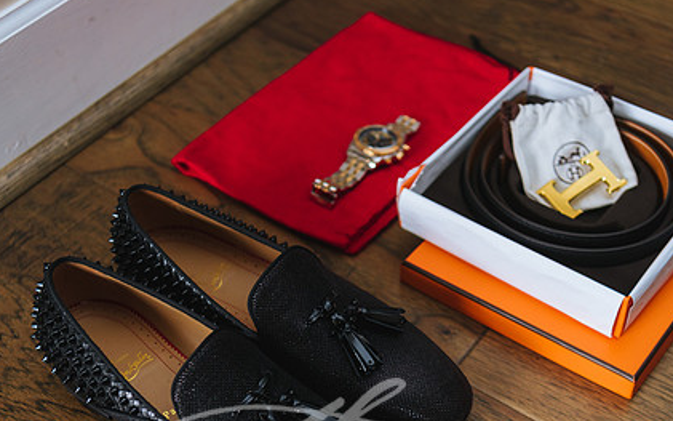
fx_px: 1082
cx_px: 313
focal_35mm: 59
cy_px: 287
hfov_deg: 34.5
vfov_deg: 21.9
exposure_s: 1/100
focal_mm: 42
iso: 640
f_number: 2.8
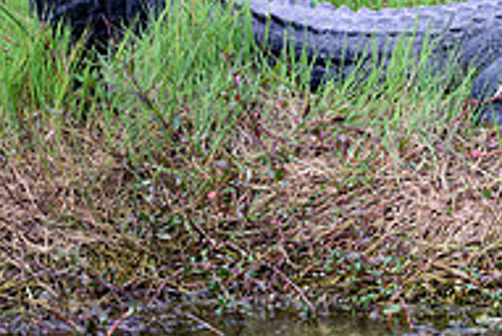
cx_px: 720
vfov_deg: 2.8
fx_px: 6983
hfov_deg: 4.1
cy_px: -104
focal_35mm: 500
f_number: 5
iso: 800
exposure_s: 1/800
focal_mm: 165
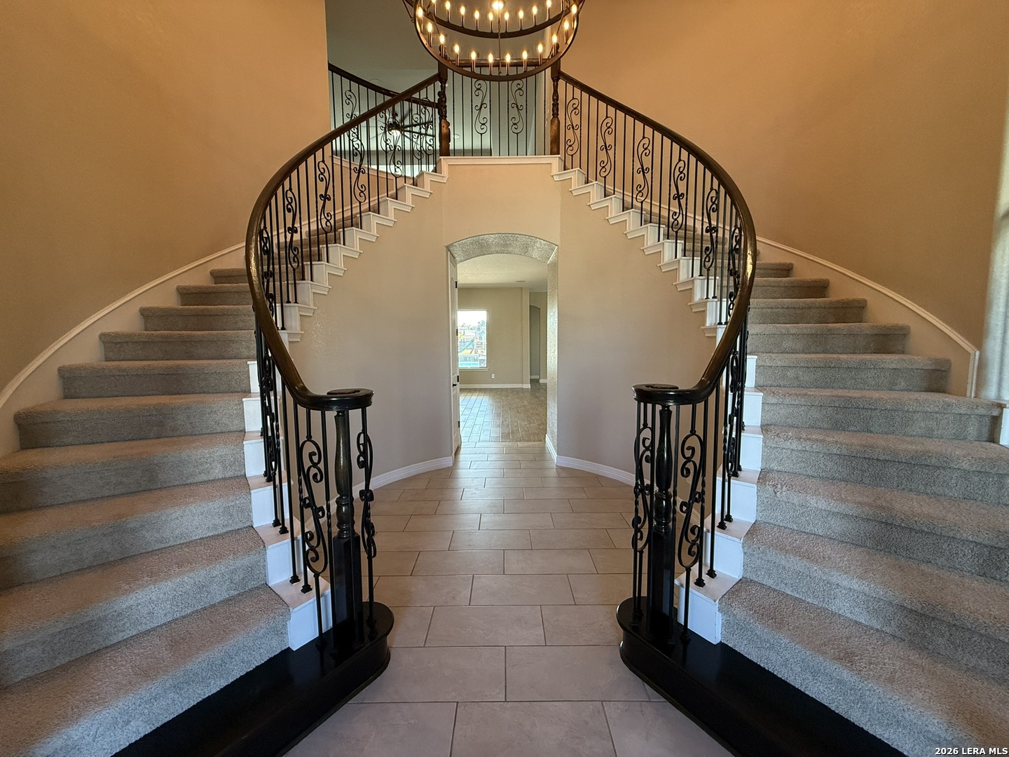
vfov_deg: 85.7
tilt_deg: -5.1
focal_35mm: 14
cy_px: 378
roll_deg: +0.3
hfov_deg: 102.1
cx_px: 504
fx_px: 408
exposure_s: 1/120
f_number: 2.2
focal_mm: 2.22
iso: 320
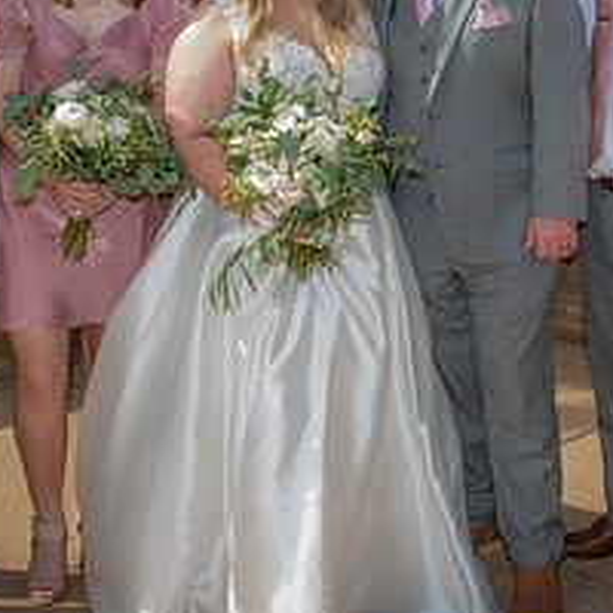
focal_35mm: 69
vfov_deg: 24.7
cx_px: 402
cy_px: 147
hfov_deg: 24.9
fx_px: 1382
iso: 50
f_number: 5.6
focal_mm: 28
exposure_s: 1/200
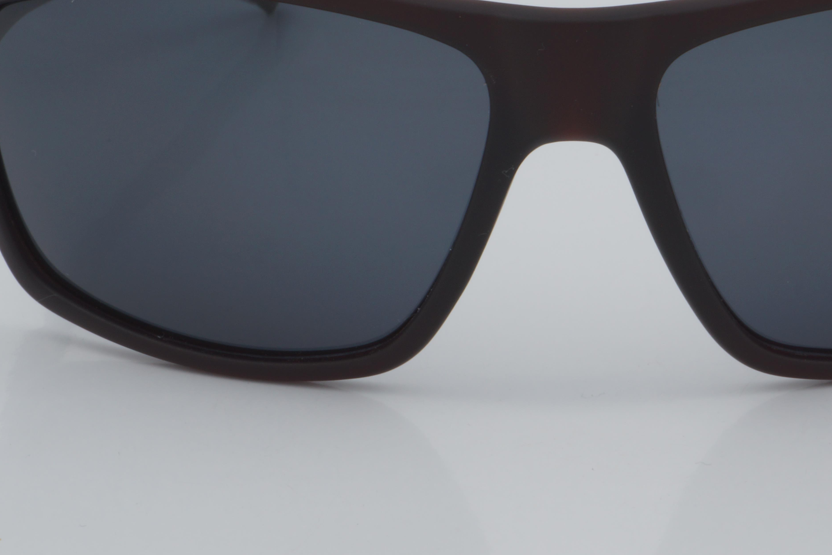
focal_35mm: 132
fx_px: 3046
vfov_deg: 10.4
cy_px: 135
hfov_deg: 15.5
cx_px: 571
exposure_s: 1/4
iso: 100
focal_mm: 55
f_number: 32
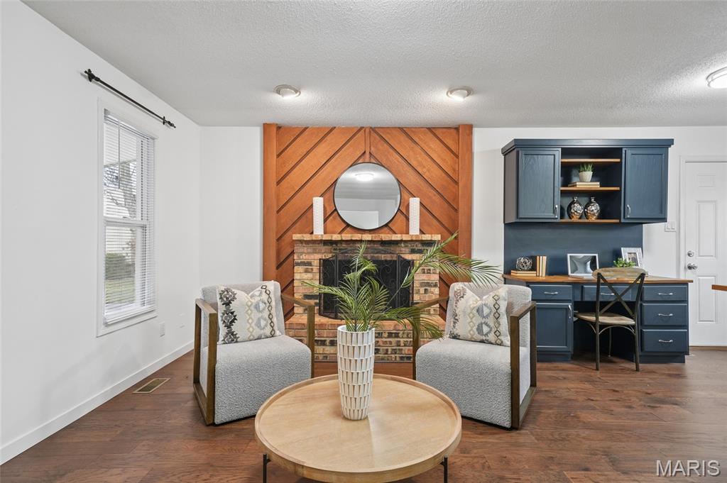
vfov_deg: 70.3
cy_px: 242
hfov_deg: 93.3
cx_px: 364
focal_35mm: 17
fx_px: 343
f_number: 8
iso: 400
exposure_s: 1/6
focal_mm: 17
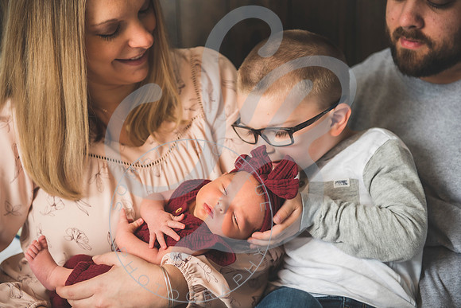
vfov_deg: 19.5
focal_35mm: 70
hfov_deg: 28.8
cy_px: 154
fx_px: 897
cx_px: 230
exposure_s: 1/100
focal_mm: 70
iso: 100
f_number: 2.8
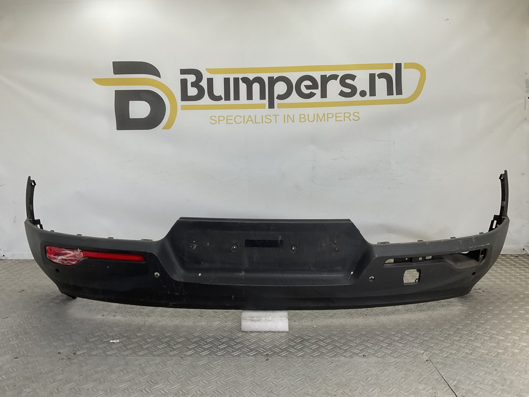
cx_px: 264
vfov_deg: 48.2
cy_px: 198
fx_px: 443
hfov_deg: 61.7
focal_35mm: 29
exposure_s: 1/243
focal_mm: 3
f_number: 1.8
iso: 16
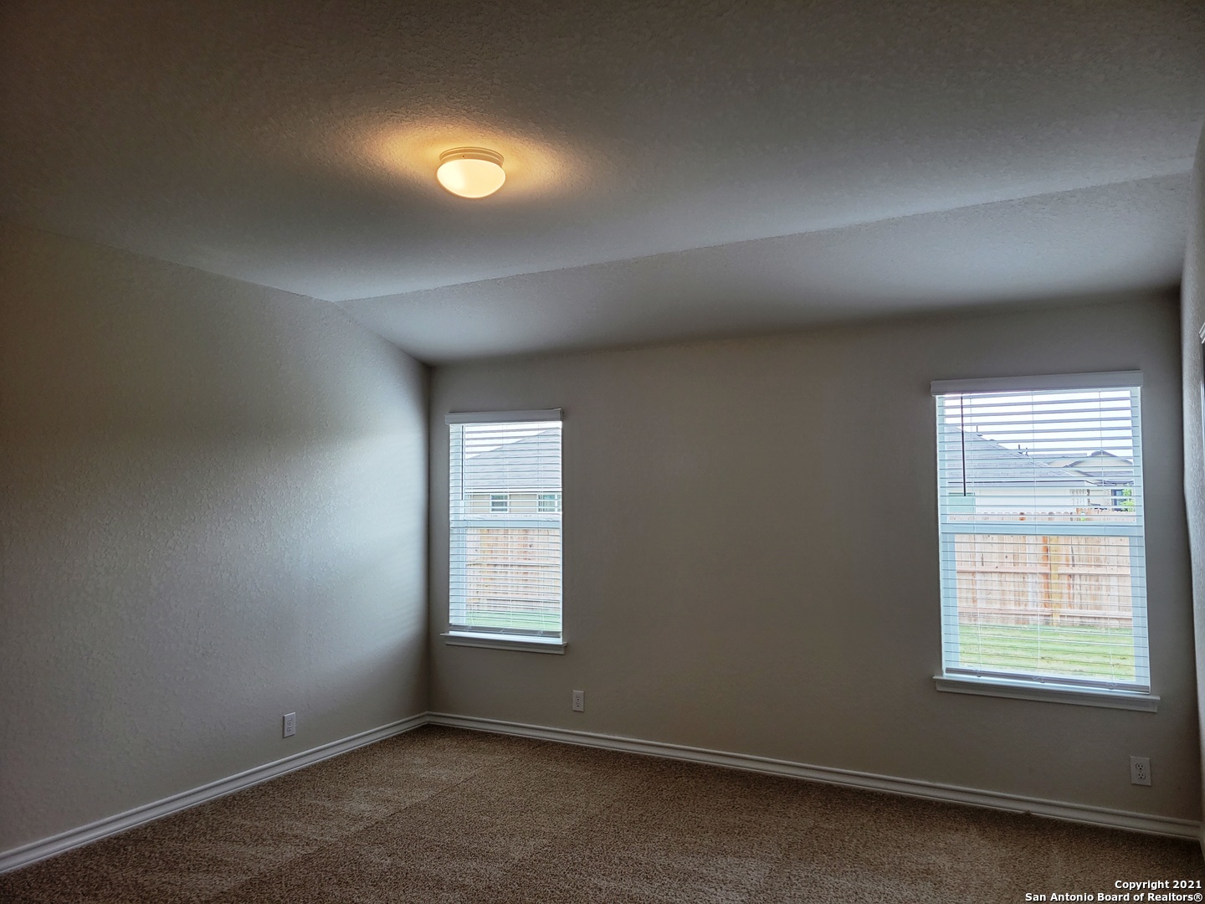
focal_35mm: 26
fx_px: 905
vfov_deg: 53.1
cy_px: 452
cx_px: 602
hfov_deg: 67.3
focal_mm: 5.4
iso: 40
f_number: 1.8
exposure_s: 1/119
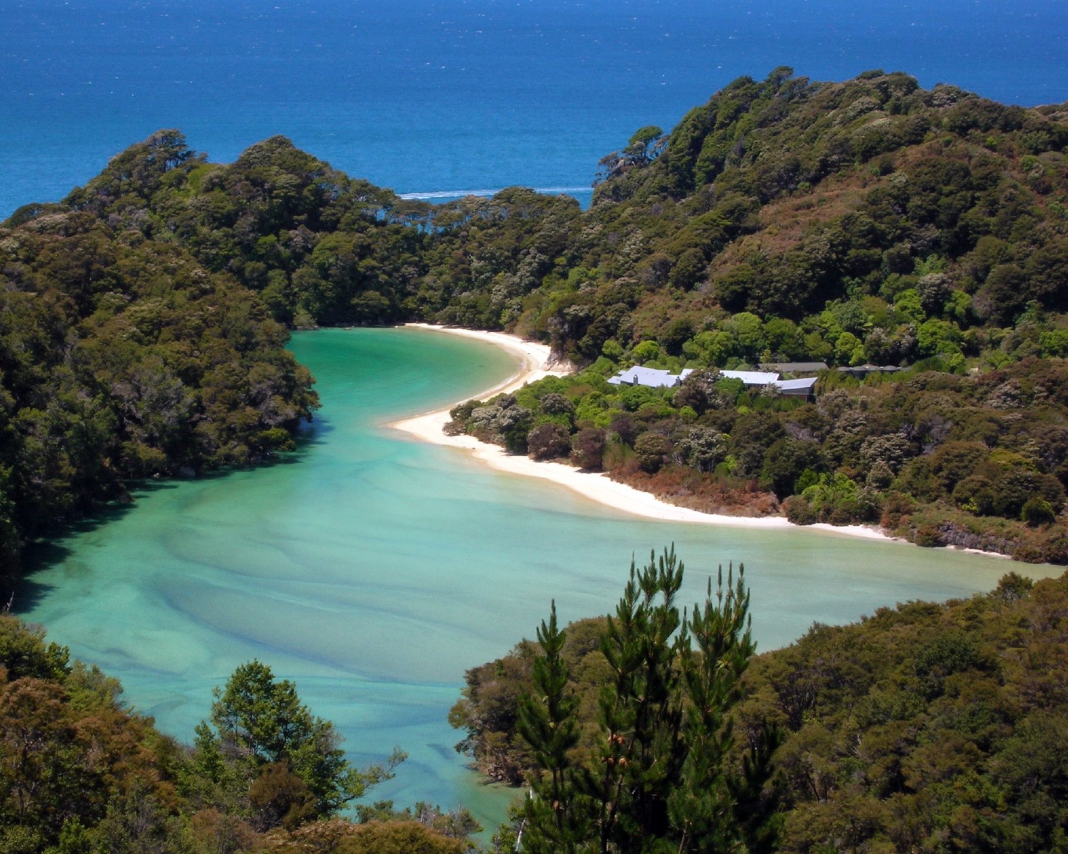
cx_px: 495
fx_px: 3382
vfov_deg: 14.4
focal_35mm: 107
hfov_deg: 17.9
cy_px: 428
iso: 50
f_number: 8.2
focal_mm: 17.1
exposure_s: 1/121
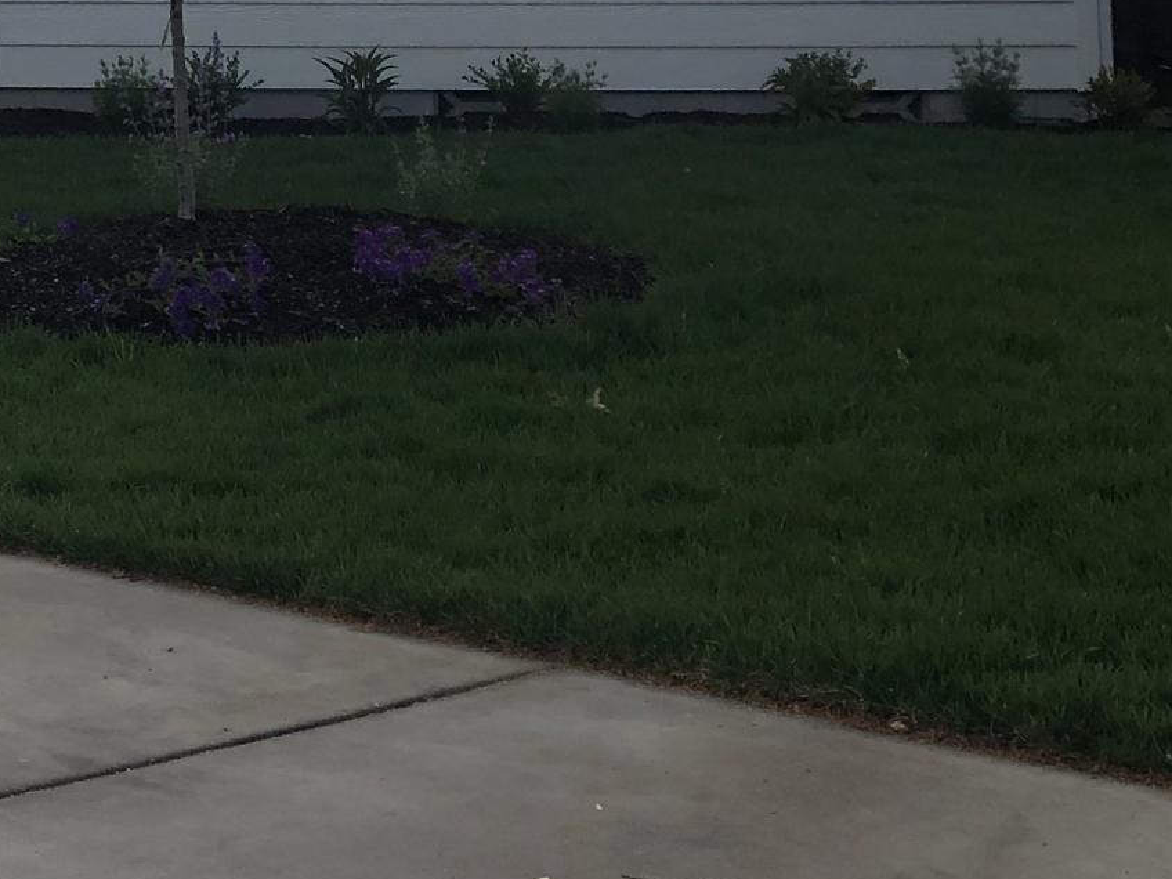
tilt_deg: +5.4
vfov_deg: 14.1
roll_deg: +0.7
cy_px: -376
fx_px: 3352
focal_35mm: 99
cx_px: -236
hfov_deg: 18.8
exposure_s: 1/2525
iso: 20
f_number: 1.8
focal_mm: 3.99
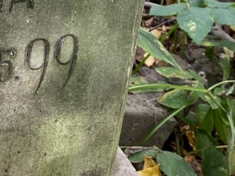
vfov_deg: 14.3
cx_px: -72
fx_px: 692
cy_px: 13
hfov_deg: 18.0
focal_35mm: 102
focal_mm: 4.25
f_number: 1.8
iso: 40
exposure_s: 1/122
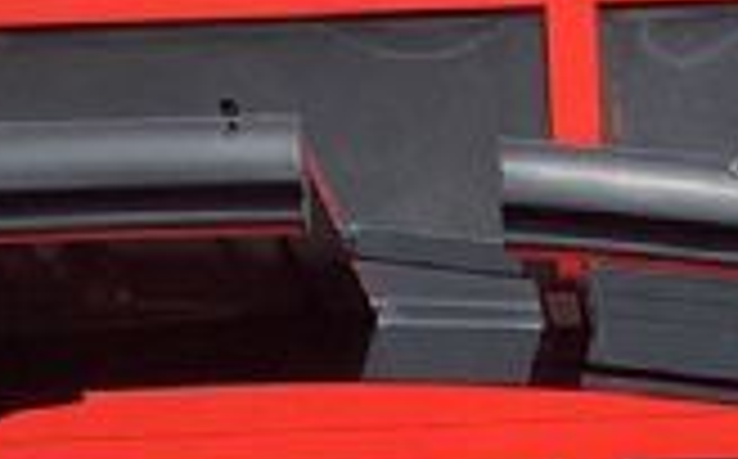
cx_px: 792
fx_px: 5162
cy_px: 1503
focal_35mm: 257
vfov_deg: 4.8
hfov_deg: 8.1
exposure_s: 1/2092
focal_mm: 3.3
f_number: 2.4
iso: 25
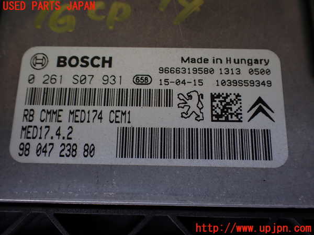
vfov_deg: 46.8
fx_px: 272
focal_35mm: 30
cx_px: 157
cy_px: 118
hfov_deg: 60.0
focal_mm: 5.4
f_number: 2.3
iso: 160
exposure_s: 1/125
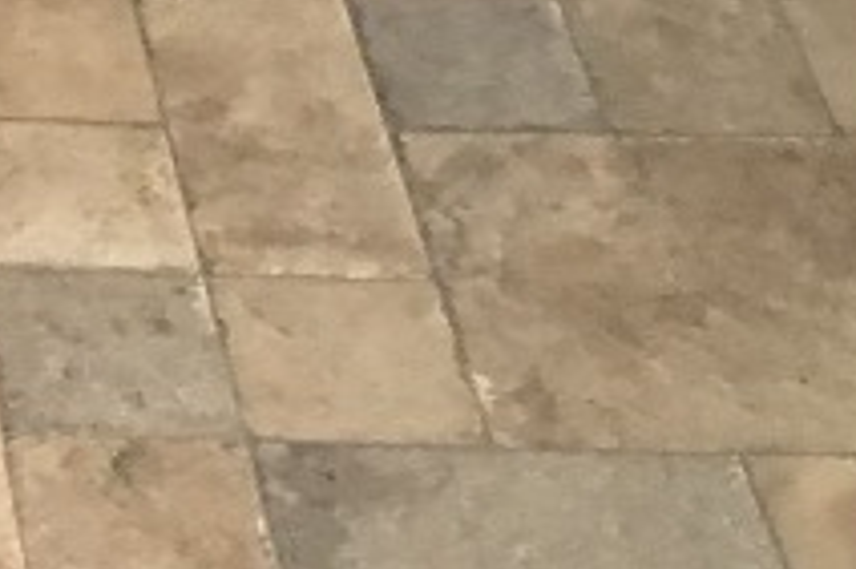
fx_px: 4063
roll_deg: +0.1
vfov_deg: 8.0
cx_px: -731
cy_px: 521
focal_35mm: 171
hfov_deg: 11.1
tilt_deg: -38.1
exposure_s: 1/17
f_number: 2.2
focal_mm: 4.15
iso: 200
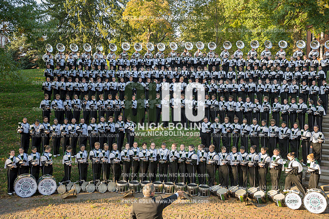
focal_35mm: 38
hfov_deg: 50.7
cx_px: 164
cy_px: 110
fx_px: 347
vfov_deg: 35.1
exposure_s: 1/100
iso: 125
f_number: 4
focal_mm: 38
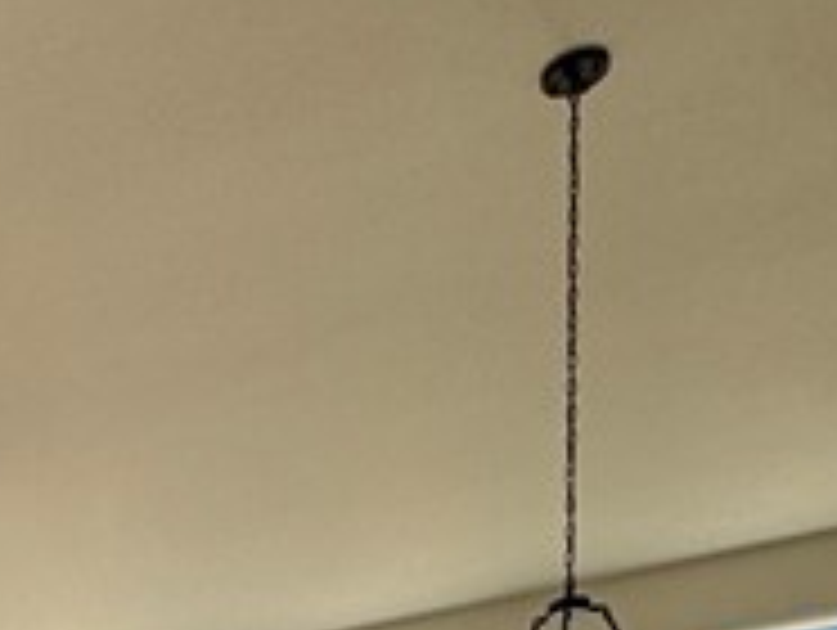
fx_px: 1864
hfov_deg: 19.4
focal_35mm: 77
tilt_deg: -1.0
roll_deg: -0.7
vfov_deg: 14.1
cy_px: 1458
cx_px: -648
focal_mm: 2.22
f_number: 2.2
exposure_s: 1/120
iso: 80
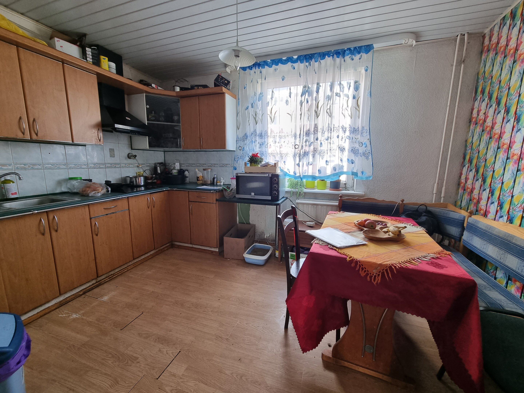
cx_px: 262
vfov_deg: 89.9
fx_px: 197
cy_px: 196
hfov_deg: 106.2
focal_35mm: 13
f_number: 2.2
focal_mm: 2.2
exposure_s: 1/60
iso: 160
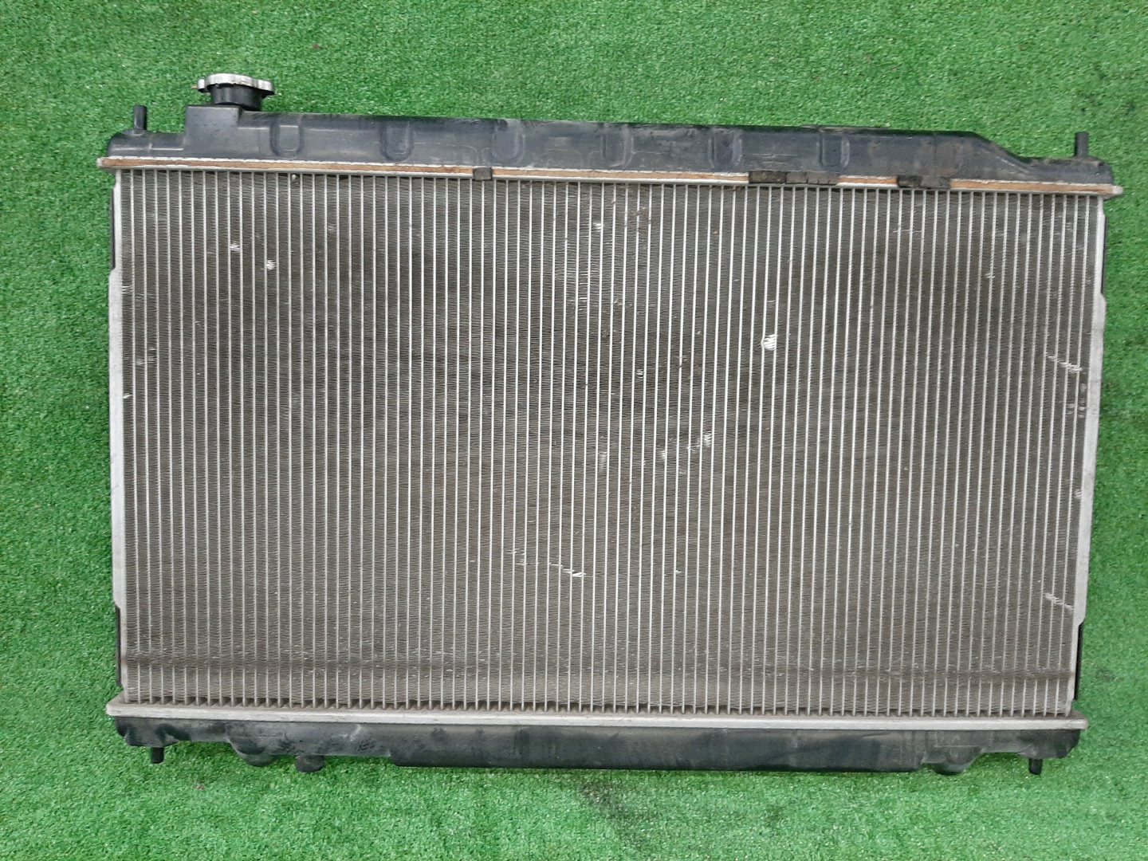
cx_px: 574
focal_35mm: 26
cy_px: 430
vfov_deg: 53.1
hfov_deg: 67.3
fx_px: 862
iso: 272
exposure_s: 1/25
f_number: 1.7
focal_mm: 3.93
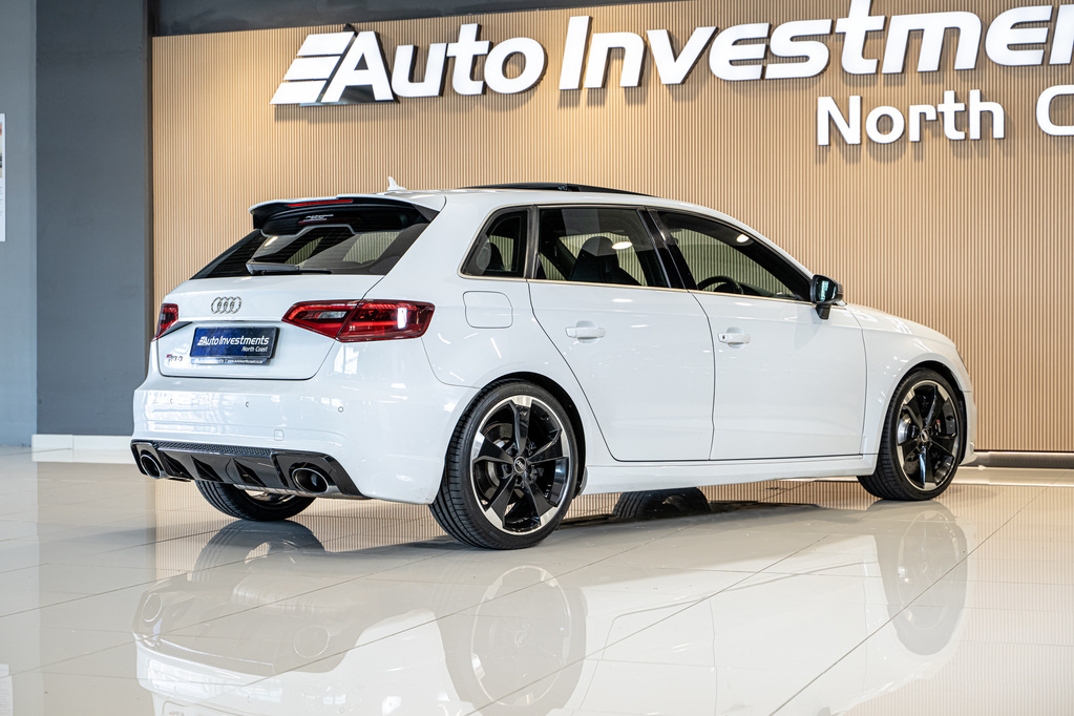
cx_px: 537
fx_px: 1820
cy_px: 358
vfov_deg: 22.3
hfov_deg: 32.9
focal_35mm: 61
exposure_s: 1/125
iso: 800
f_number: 4
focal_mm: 61
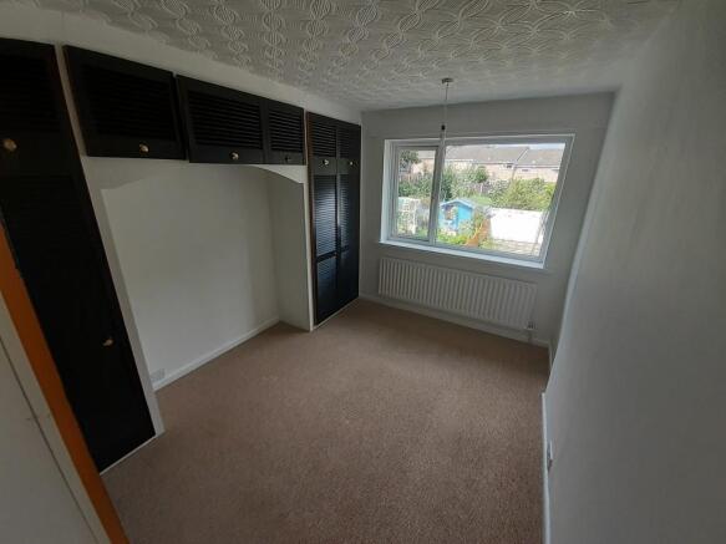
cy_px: 272
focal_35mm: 13
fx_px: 273
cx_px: 363
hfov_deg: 106.2
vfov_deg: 89.9
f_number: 2.2
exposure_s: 1/109
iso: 40
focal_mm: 1.13
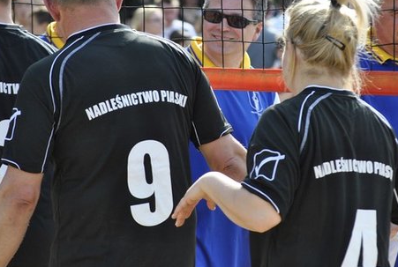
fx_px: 3233
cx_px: 228
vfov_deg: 4.7
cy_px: 95
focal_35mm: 292
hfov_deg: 7.0
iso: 400
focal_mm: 135
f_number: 5
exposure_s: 1/500
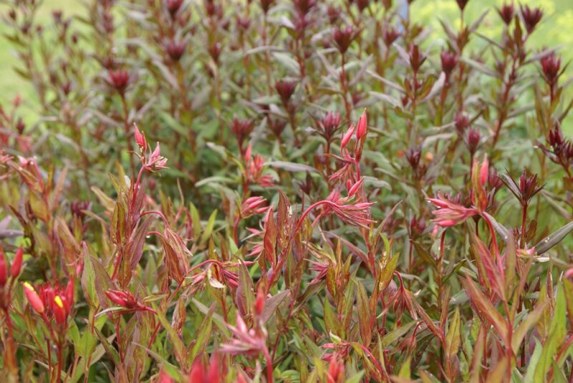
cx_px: 286
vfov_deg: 22.7
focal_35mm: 60
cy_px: 192
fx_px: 956
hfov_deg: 33.4
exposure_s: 1/125
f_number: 4.5
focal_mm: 40
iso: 100
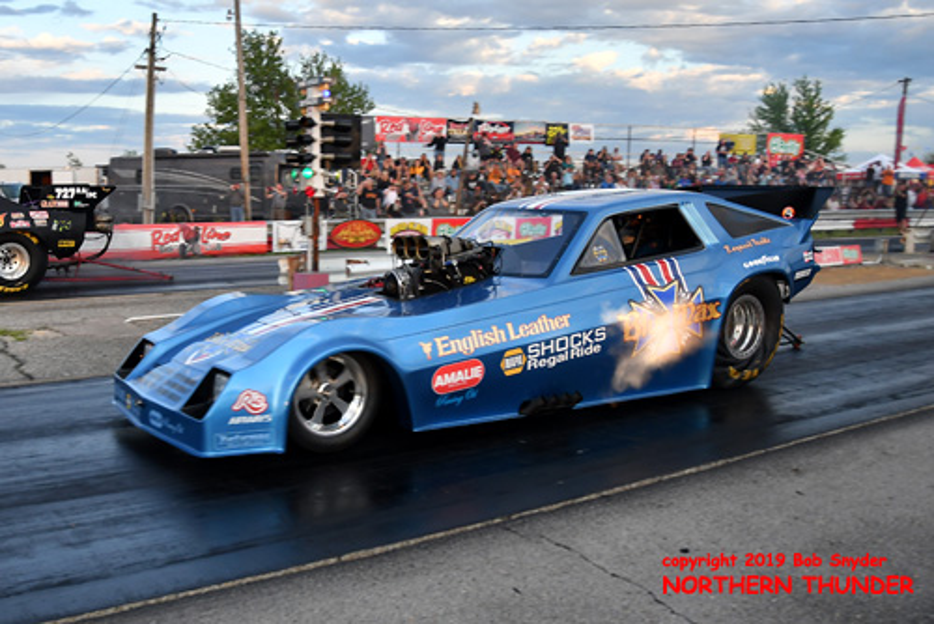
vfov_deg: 53.2
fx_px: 623
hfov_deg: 73.7
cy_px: 312
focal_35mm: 24
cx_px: 467
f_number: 3.5
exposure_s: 1/800
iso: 400
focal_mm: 16
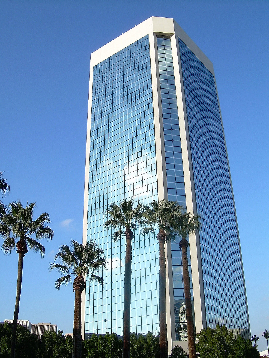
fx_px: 394
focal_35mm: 38
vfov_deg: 49.0
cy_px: 179
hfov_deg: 37.7
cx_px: 134
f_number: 4.6
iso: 50
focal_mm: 6.3
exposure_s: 1/324
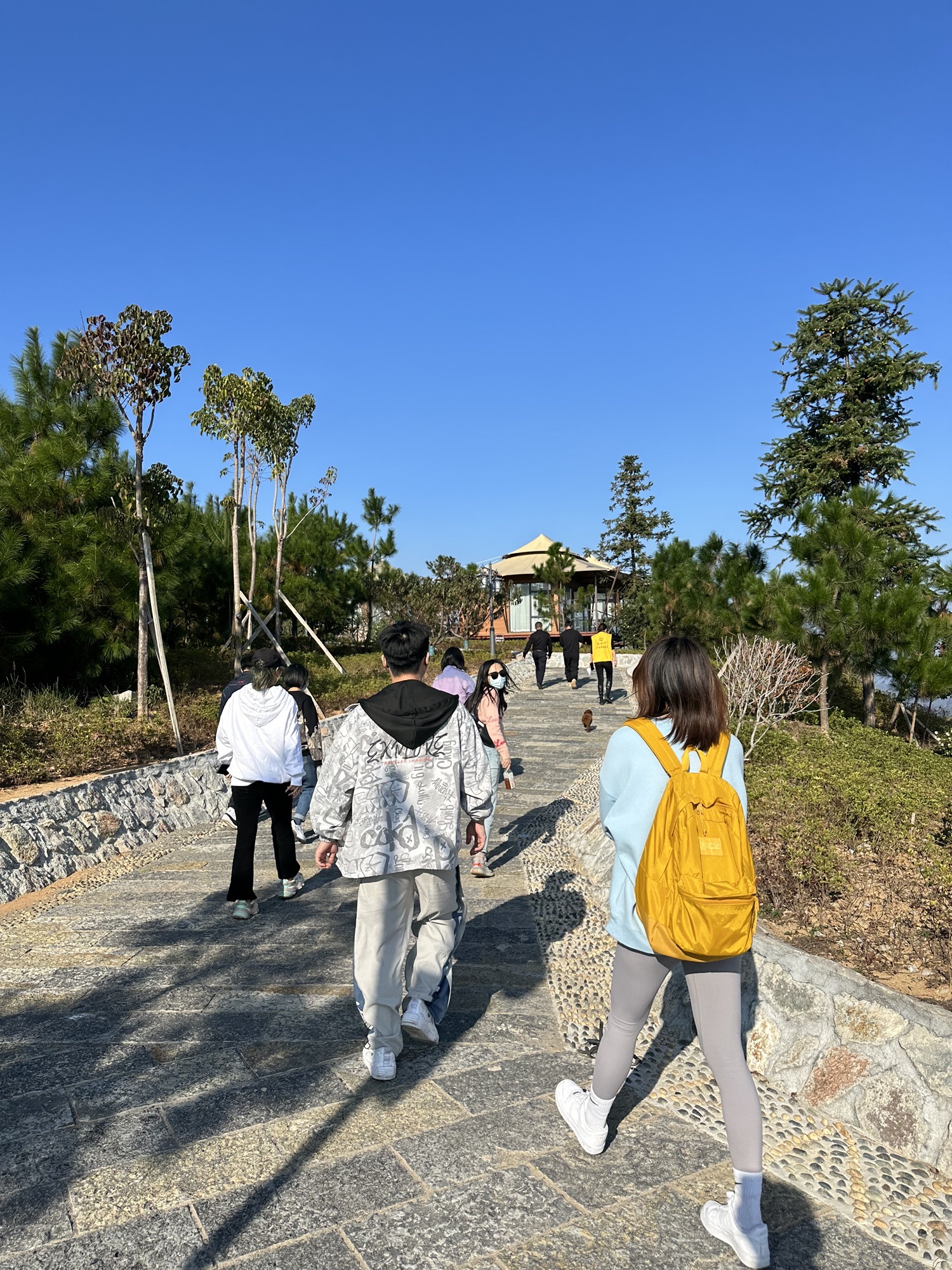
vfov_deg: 71.6
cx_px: 476
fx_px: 880
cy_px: 635
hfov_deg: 56.8
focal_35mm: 24
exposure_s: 1/3472
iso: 80
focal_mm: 6.86
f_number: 1.78
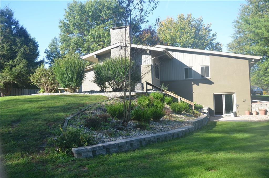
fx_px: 268
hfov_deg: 53.3
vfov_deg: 36.7
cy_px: 89
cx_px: 134
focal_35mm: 36
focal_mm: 24
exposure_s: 1/200
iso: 200
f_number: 7.1
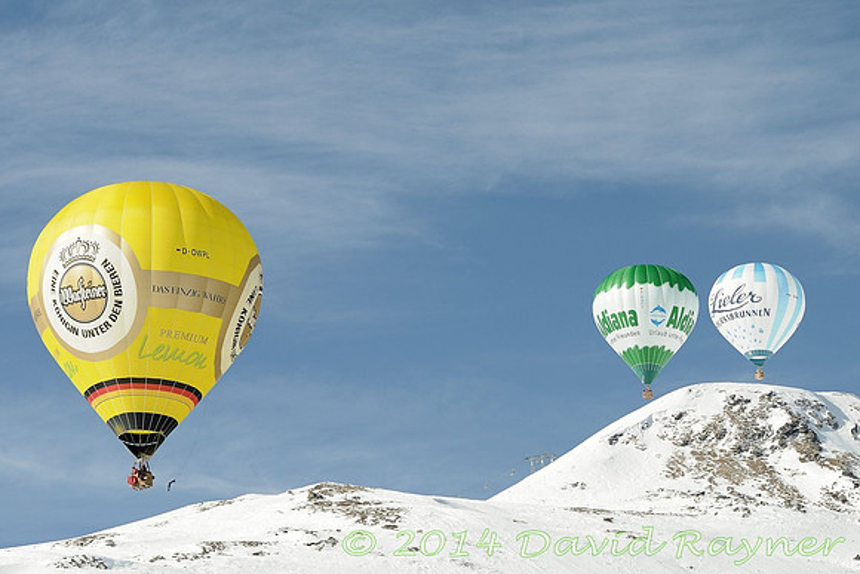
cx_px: 430
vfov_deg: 7.6
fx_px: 4301
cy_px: 287
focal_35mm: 180
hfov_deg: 11.4
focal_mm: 120
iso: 200
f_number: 7.1
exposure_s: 1/800
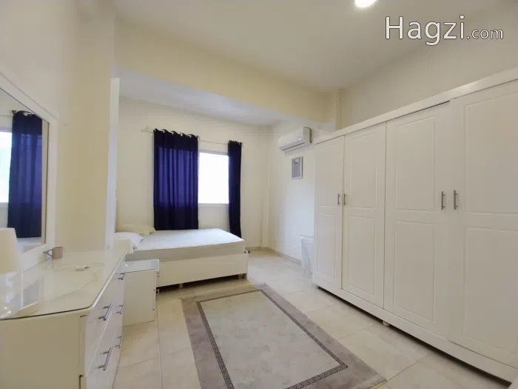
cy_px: 194
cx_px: 259
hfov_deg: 106.2
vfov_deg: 89.9
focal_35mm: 13
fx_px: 195
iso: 101
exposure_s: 1/50
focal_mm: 1.3
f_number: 2.2
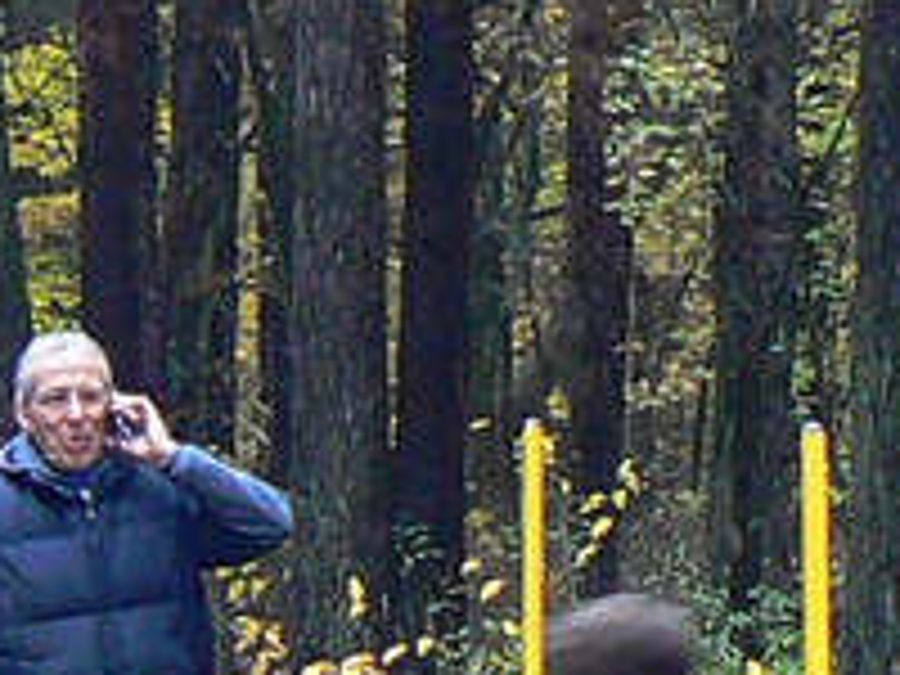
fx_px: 3744
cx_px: -508
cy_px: 1044
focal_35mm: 144
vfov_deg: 10.0
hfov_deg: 12.9
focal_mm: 6
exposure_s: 1/30
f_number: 2.8
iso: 100
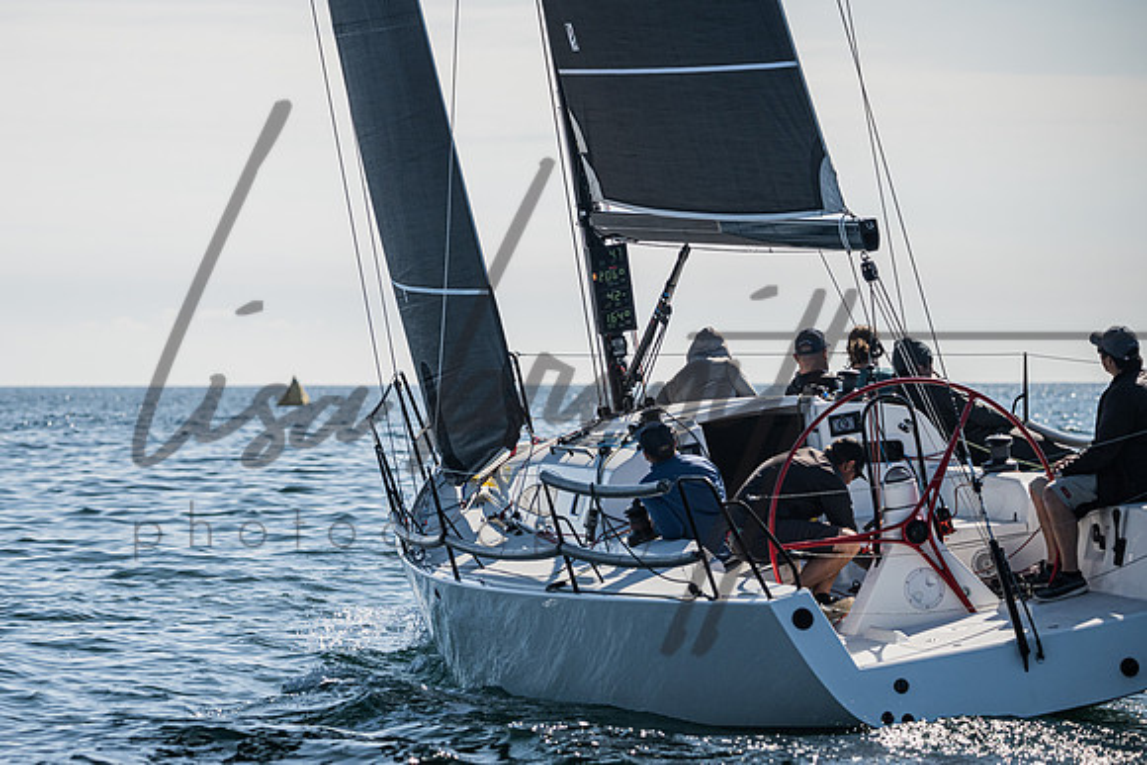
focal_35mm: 220
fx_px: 7010
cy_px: 481
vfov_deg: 6.2
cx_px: 426
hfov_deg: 9.3
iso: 400
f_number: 4.8
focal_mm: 175
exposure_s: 1/5000
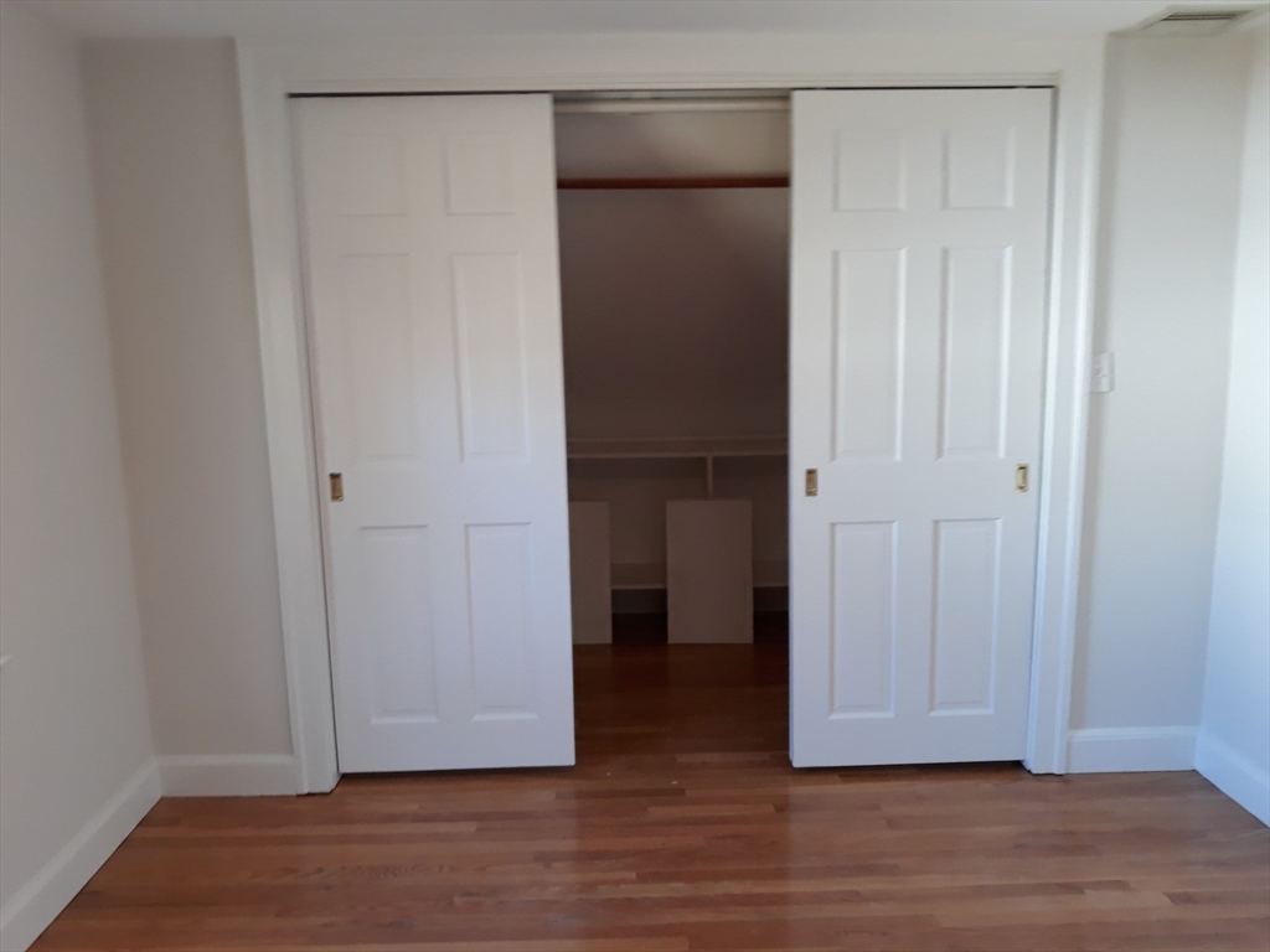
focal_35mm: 28
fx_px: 1027
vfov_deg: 49.7
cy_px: 476
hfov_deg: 63.4
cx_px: 635
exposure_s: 1/40
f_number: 1.7
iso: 100
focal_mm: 3.7
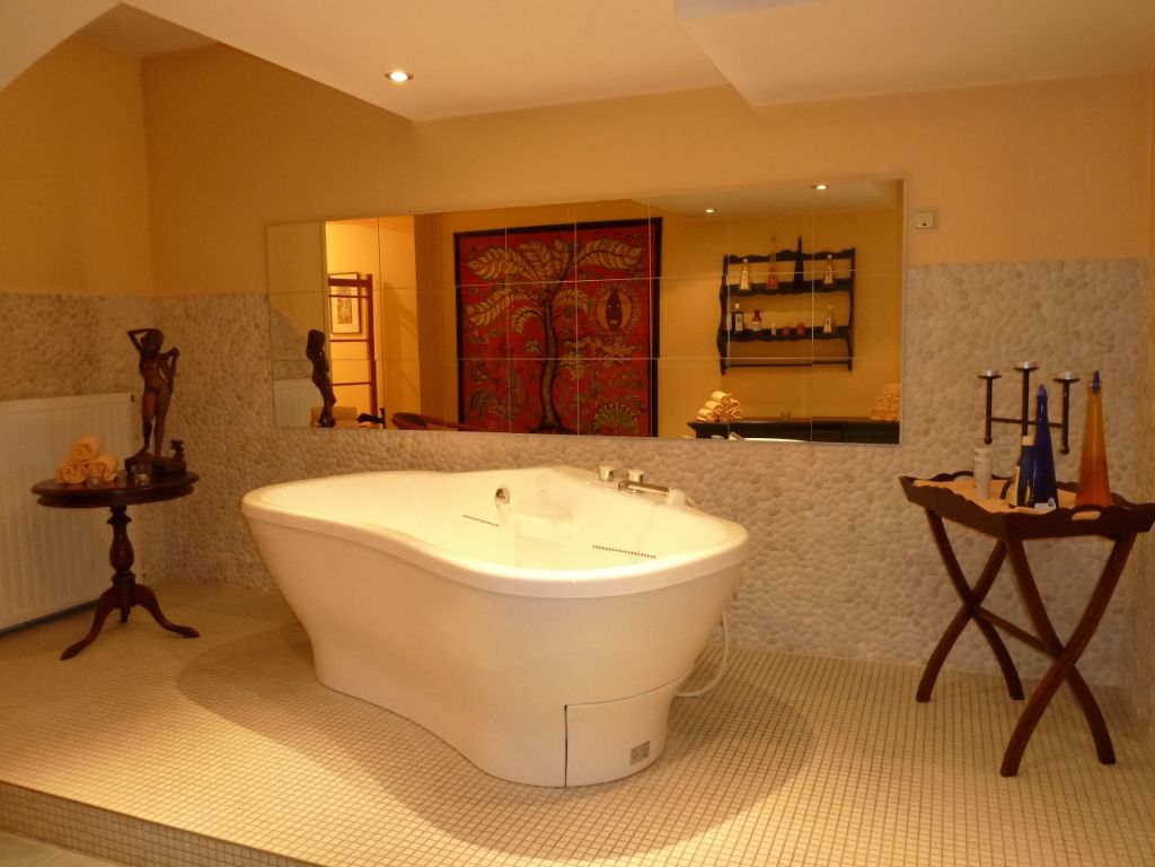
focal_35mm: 27
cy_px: 434
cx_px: 578
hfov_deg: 65.3
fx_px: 901
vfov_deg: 51.4
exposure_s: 1/4
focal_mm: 4.4
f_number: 3.3
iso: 200
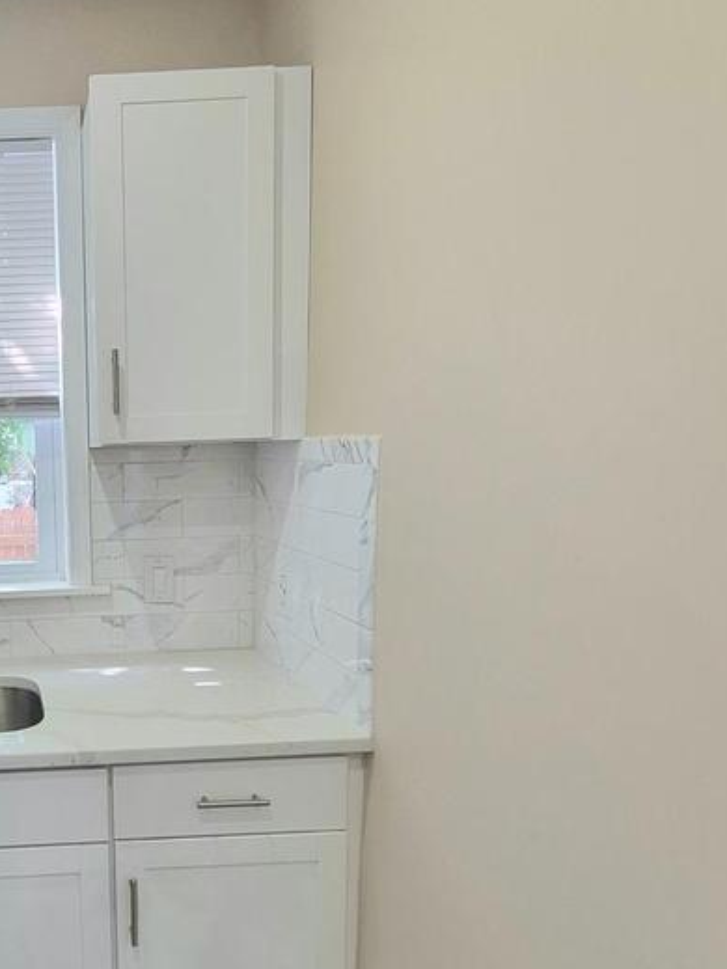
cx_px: 4
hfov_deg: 44.0
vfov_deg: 65.1
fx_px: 756
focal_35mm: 27
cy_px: 544
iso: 250
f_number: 2.2
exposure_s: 1/60.2
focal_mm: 1.74
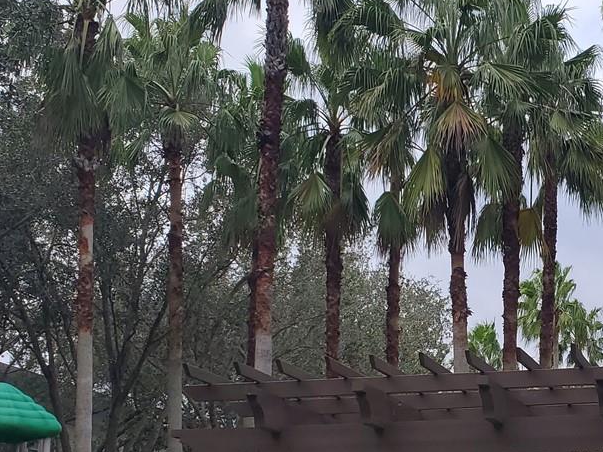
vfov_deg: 21.1
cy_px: 350
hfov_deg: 27.7
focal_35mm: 69
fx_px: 1202
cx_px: 462
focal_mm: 4.3
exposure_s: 1/1087
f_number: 2.4
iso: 50
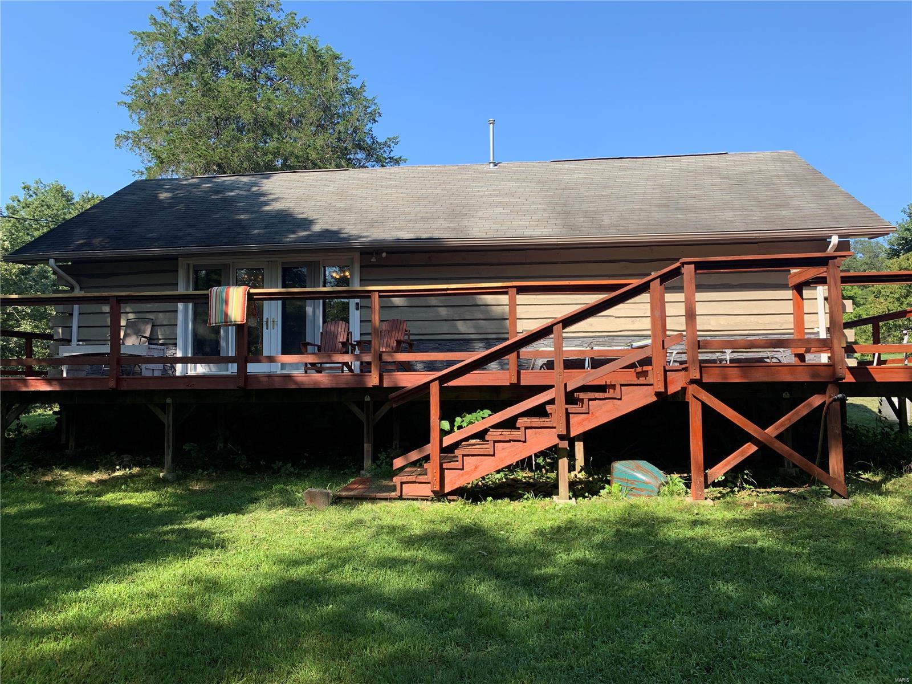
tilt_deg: +7.6
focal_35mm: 26
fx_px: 685
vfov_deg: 53.1
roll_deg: +0.3
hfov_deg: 67.3
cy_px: 342
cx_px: 456
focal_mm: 4.25
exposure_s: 1/808
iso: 25
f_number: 1.8
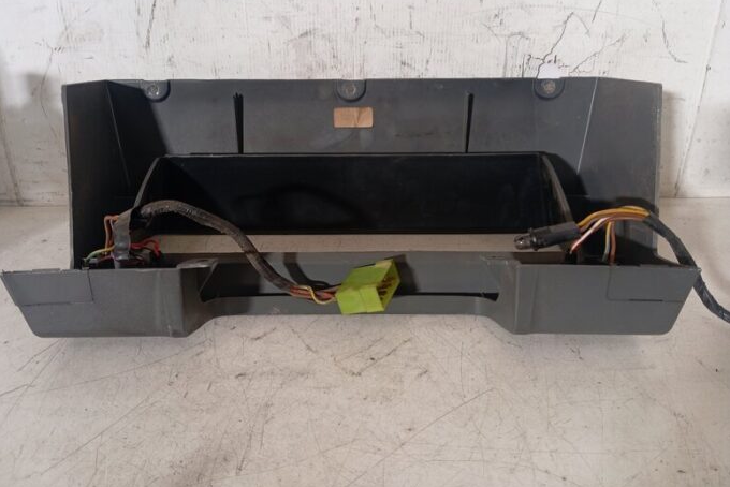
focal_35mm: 30
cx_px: 356
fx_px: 609
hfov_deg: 61.9
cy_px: 209
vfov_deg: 43.5
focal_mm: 4.22
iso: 180
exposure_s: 1/33.3
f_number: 1.8
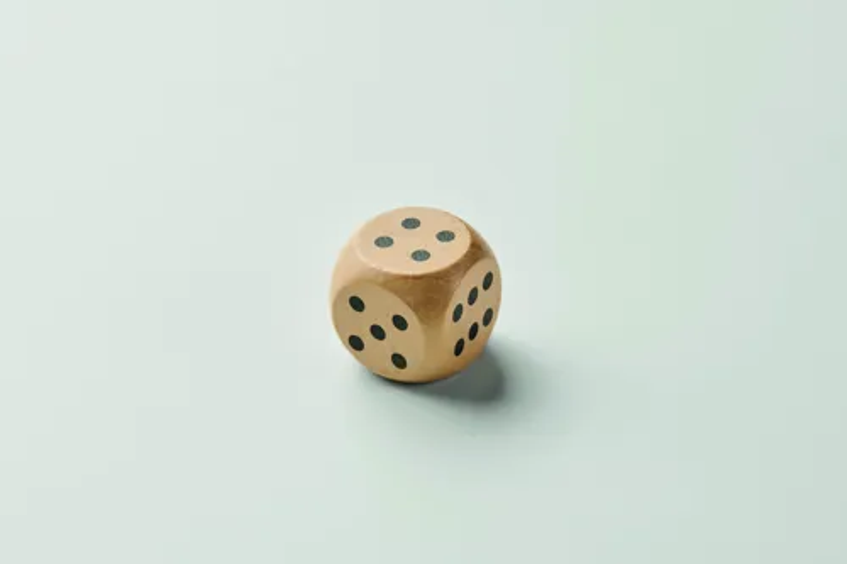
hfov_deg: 19.5
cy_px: 282
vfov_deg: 13.0
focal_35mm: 105
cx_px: 424
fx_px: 2469
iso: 100
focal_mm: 105
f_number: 14
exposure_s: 1/125
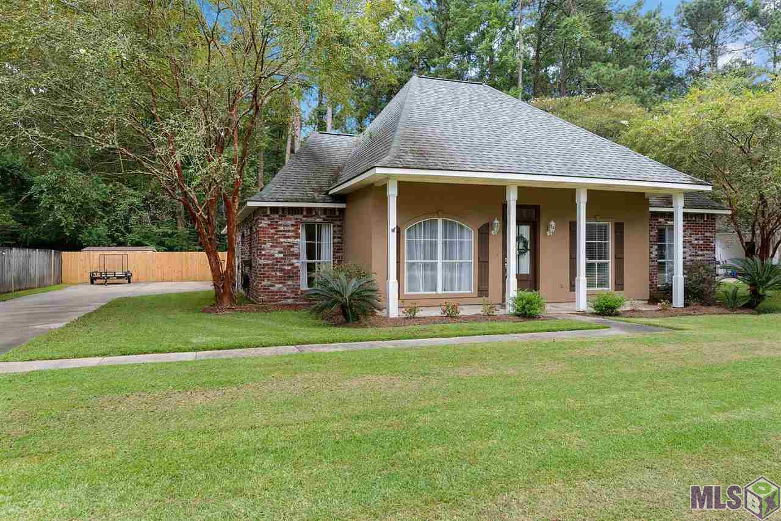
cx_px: 390
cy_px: 260
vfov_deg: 51.3
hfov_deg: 71.5
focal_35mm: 25
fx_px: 542
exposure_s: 1/20
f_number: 10
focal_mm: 25
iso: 200
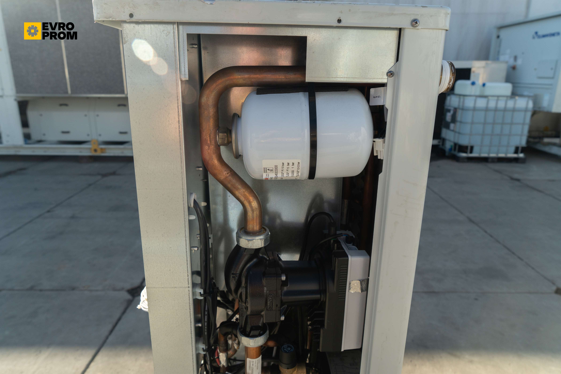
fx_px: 374
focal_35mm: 24
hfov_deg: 73.7
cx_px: 280
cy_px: 187
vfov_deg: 53.1
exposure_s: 1/60
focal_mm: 24
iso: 100
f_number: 7.1
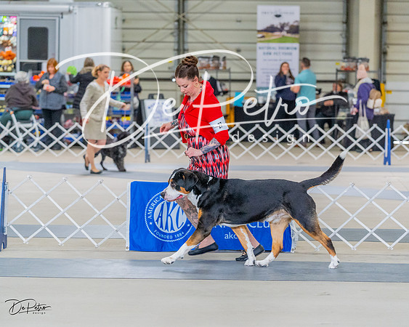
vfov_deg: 11.0
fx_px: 1703
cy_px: 164
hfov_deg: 13.7
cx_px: 204
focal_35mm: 141
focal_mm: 125
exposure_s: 1/400
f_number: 3.5
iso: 6400
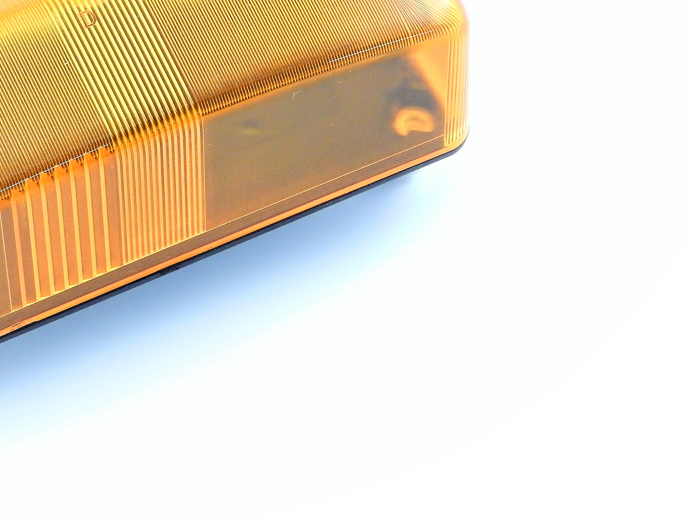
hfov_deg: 13.0
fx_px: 3005
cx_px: 108
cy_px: 60
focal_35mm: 151
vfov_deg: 9.8
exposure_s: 1/25
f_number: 4.3
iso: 400
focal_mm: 15.3
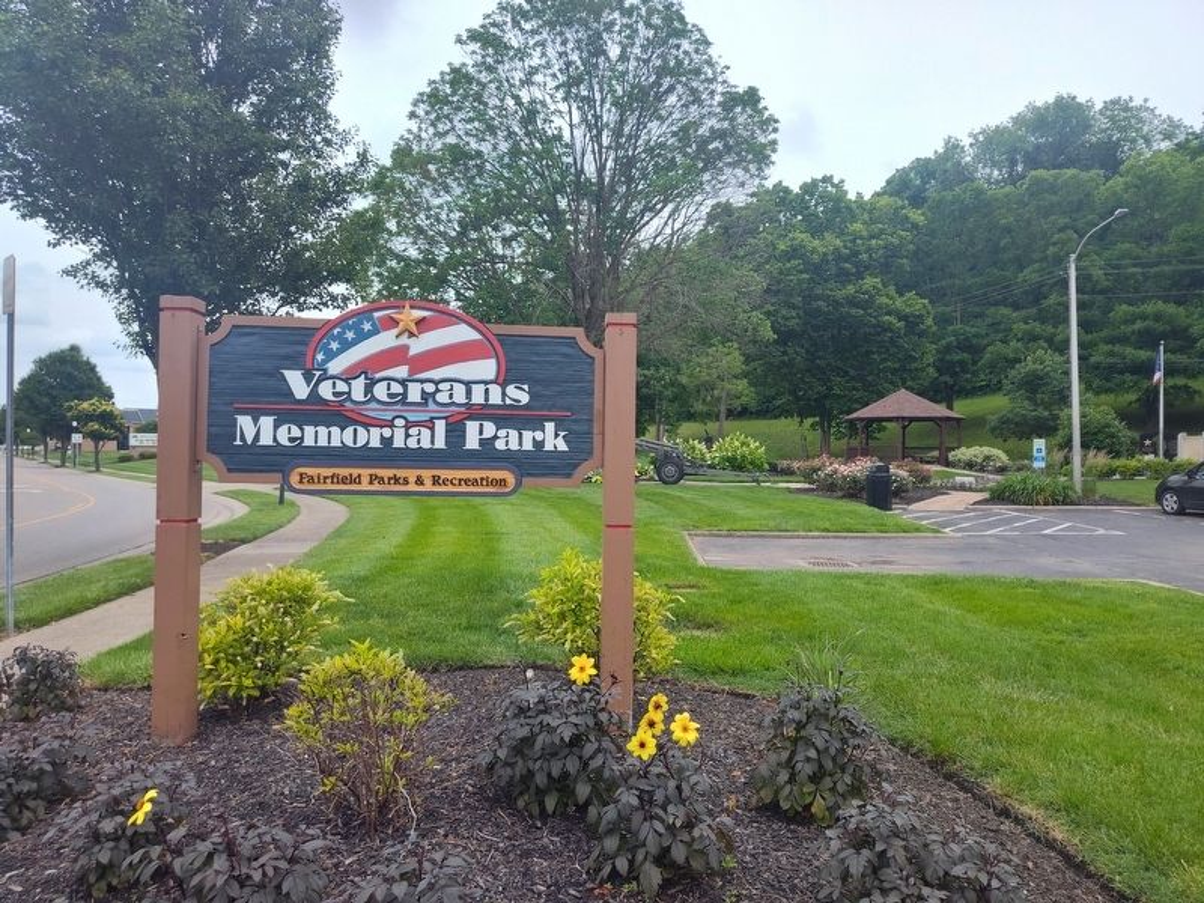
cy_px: 452
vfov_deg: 58.9
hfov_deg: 73.9
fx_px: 800
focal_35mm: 23
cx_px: 602
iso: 100
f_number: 1.8
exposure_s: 1/1027
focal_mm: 5.56
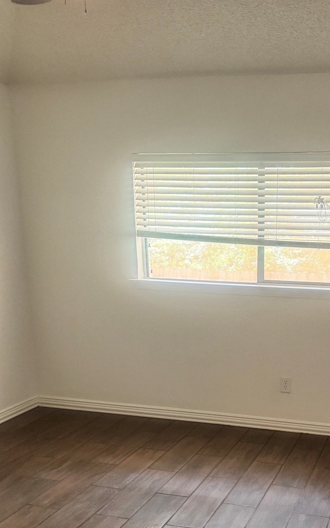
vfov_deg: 48.7
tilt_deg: -15.4
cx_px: 281
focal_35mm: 39
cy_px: 387
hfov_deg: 31.6
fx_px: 561
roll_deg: -0.8
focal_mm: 6.76
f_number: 1.78
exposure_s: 1/60
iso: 400
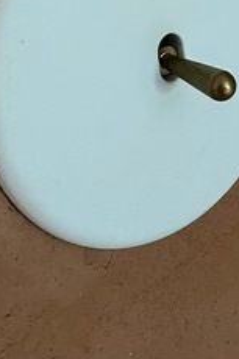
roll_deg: +6.8
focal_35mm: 94
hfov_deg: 14.5
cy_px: -36
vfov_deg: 20.7
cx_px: 111
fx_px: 937
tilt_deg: -14.3
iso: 500
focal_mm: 4.25
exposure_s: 1/25
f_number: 1.8
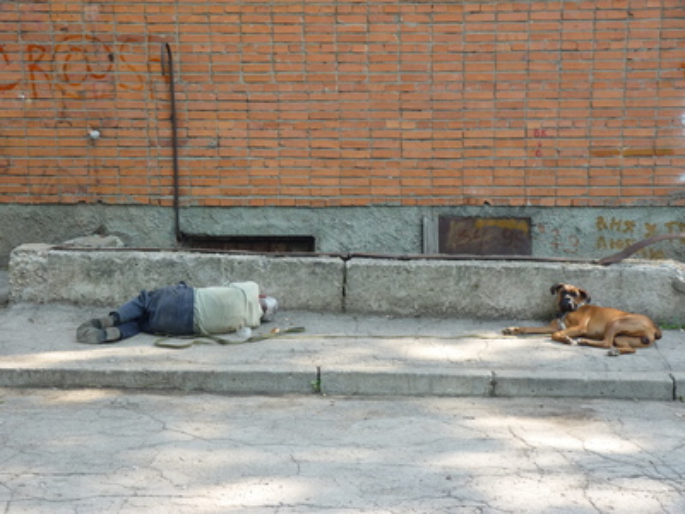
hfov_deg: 36.2
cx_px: 342
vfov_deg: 27.5
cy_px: 257
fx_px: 1049
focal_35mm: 53
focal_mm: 9.5
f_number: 3.2
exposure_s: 1/30
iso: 80
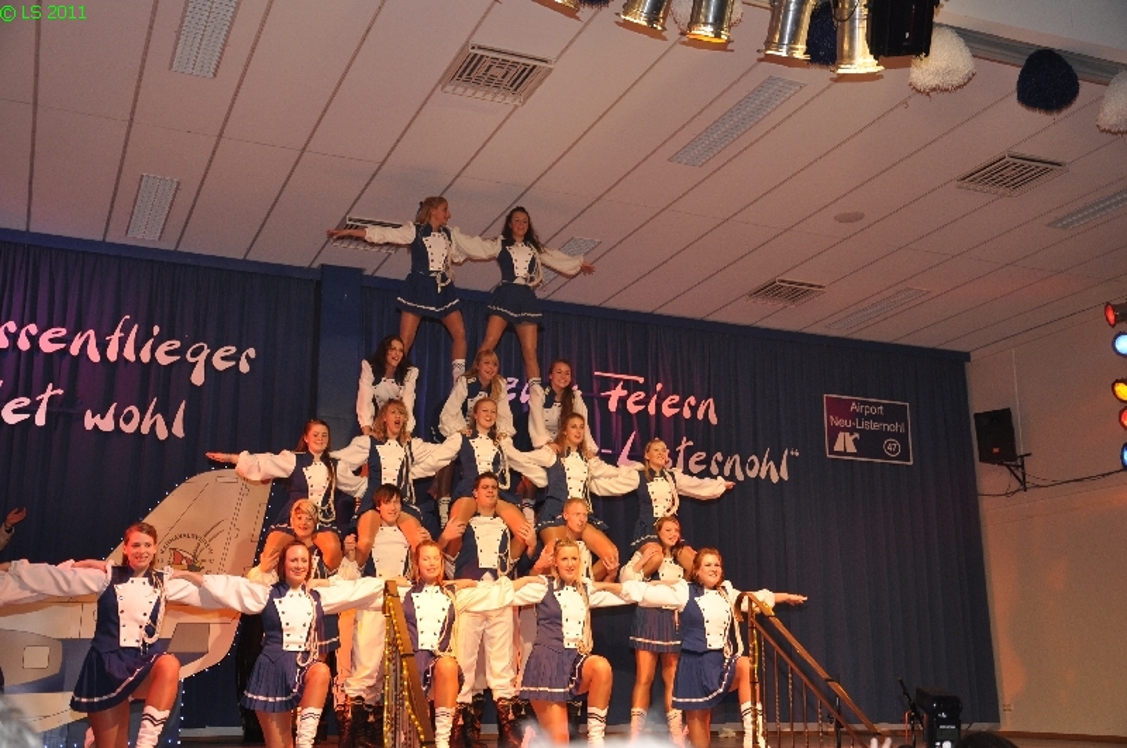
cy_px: 374
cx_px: 564
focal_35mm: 42
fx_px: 1313
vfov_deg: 31.8
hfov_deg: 46.5
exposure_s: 1/60
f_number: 5
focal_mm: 28
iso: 400
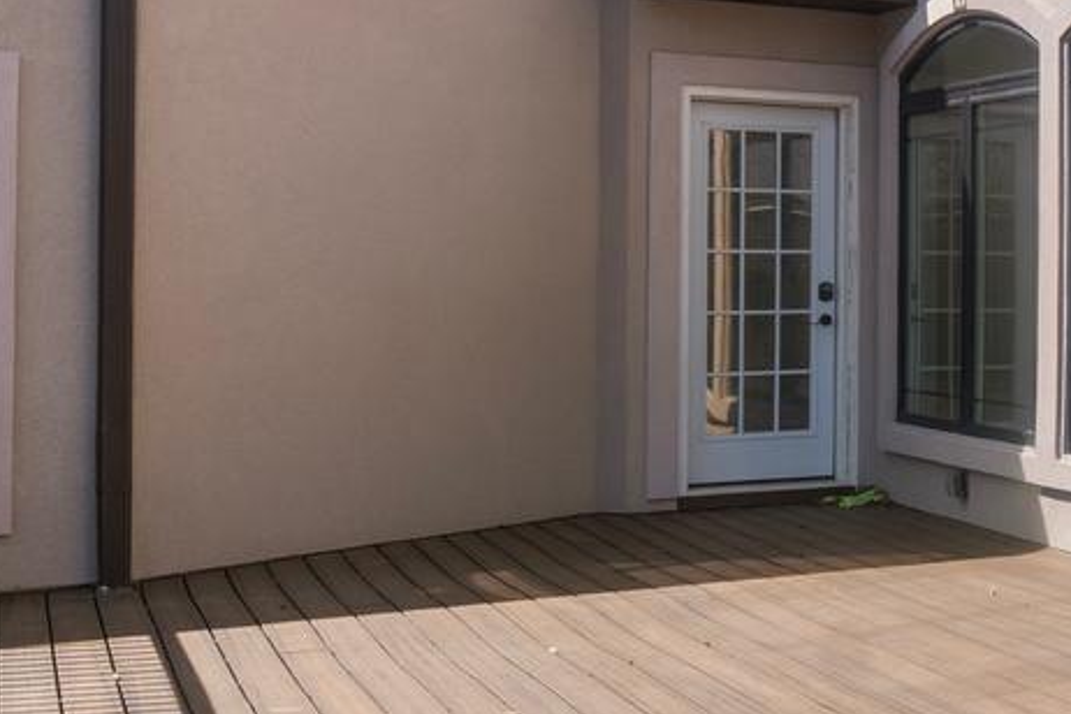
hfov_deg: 25.6
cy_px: 275
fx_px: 1844
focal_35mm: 62
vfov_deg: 21.9
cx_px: 1542
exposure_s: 1/320
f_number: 9
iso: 800
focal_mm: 14
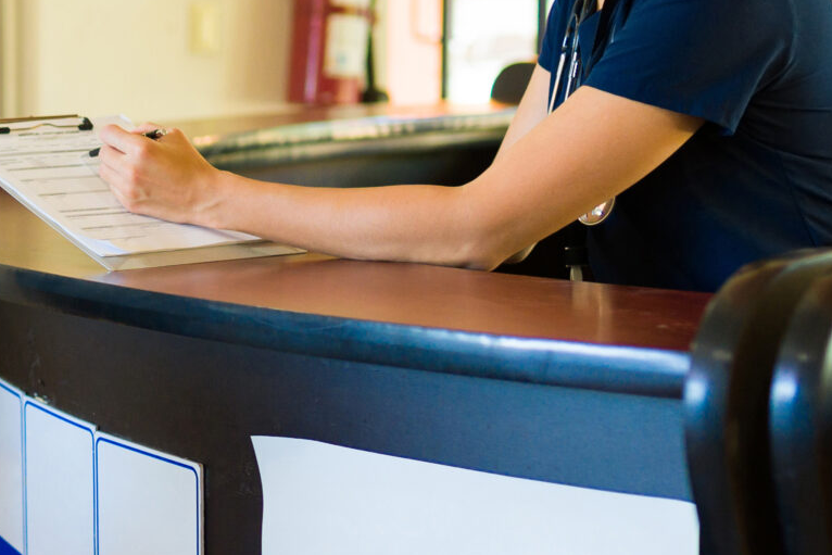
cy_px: 384
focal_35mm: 117
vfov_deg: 11.7
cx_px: -155
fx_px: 2704
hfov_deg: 16.8
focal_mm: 35
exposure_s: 1/160
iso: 500
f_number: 1.8
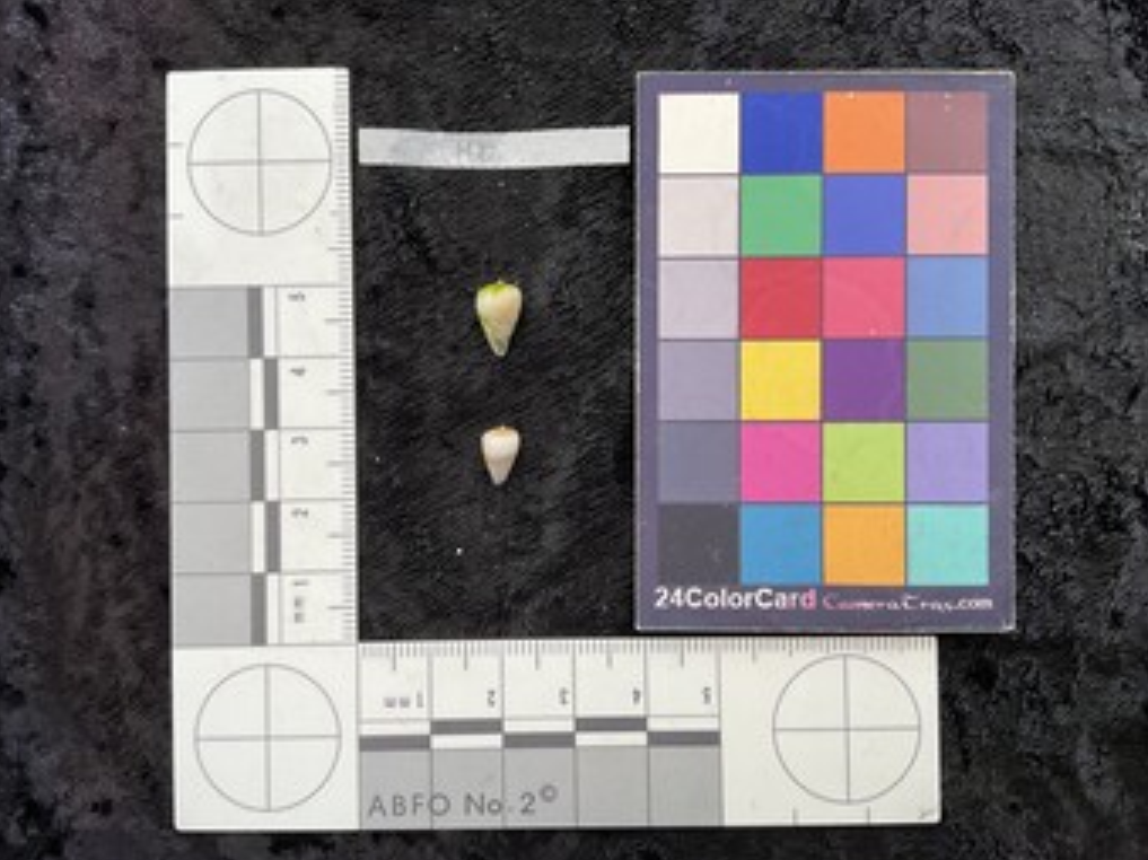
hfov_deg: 60.0
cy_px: 438
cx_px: 562
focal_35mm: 30
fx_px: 995
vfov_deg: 46.8
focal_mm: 3
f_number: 1.8
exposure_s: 1/60
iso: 50
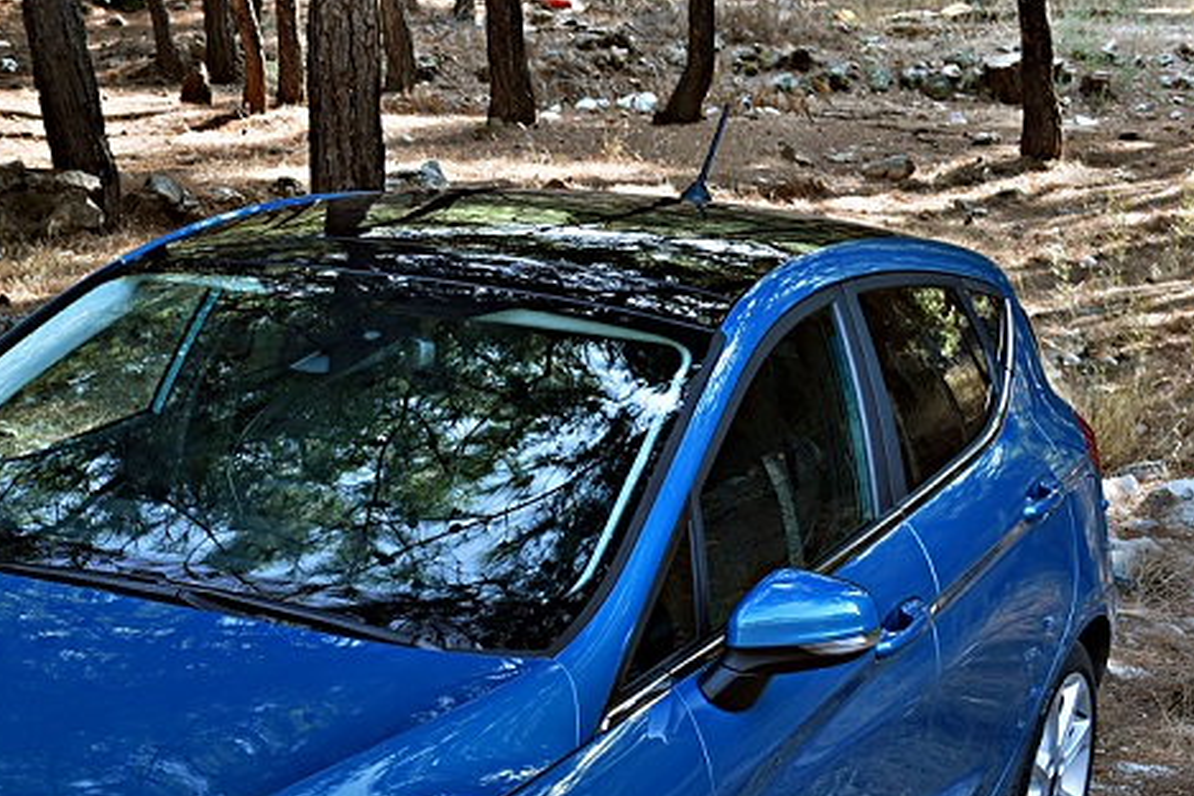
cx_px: -154
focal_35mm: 94
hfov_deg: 20.6
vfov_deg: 14.5
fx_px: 3117
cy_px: 588
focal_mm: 38
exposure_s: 1/320
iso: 250
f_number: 5
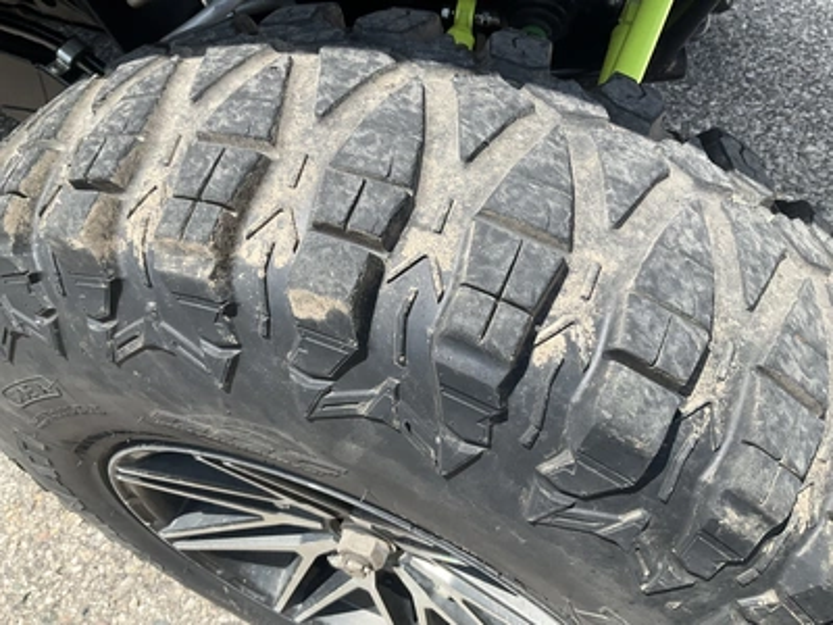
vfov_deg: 48.2
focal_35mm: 29
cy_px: 312
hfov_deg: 61.7
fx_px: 698
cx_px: 416
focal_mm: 3
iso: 25
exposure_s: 1/829
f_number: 1.8
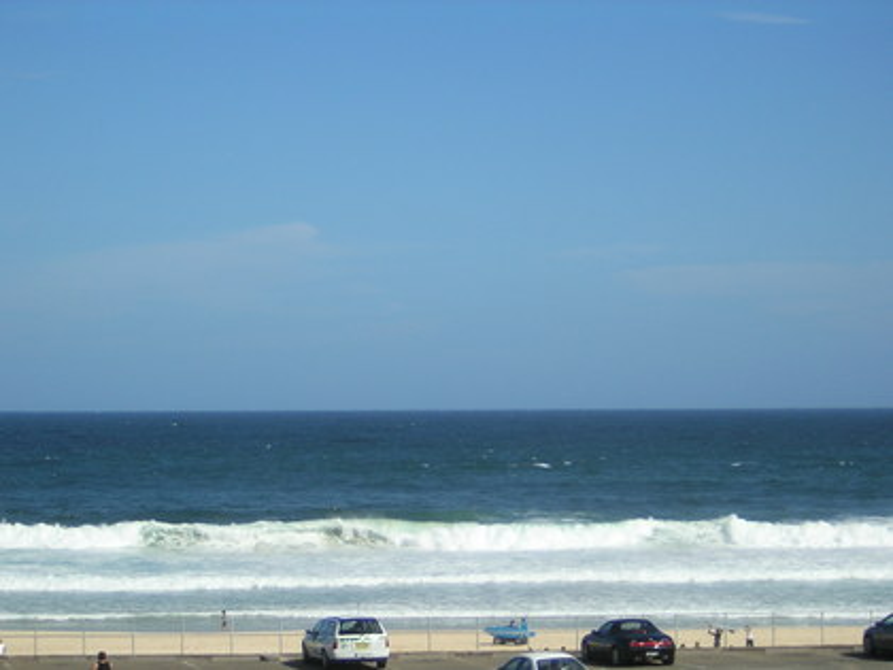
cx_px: 446
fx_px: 2786
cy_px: 335
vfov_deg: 13.7
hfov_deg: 18.2
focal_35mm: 108
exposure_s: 1/692
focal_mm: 14.1
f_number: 4.7
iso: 100
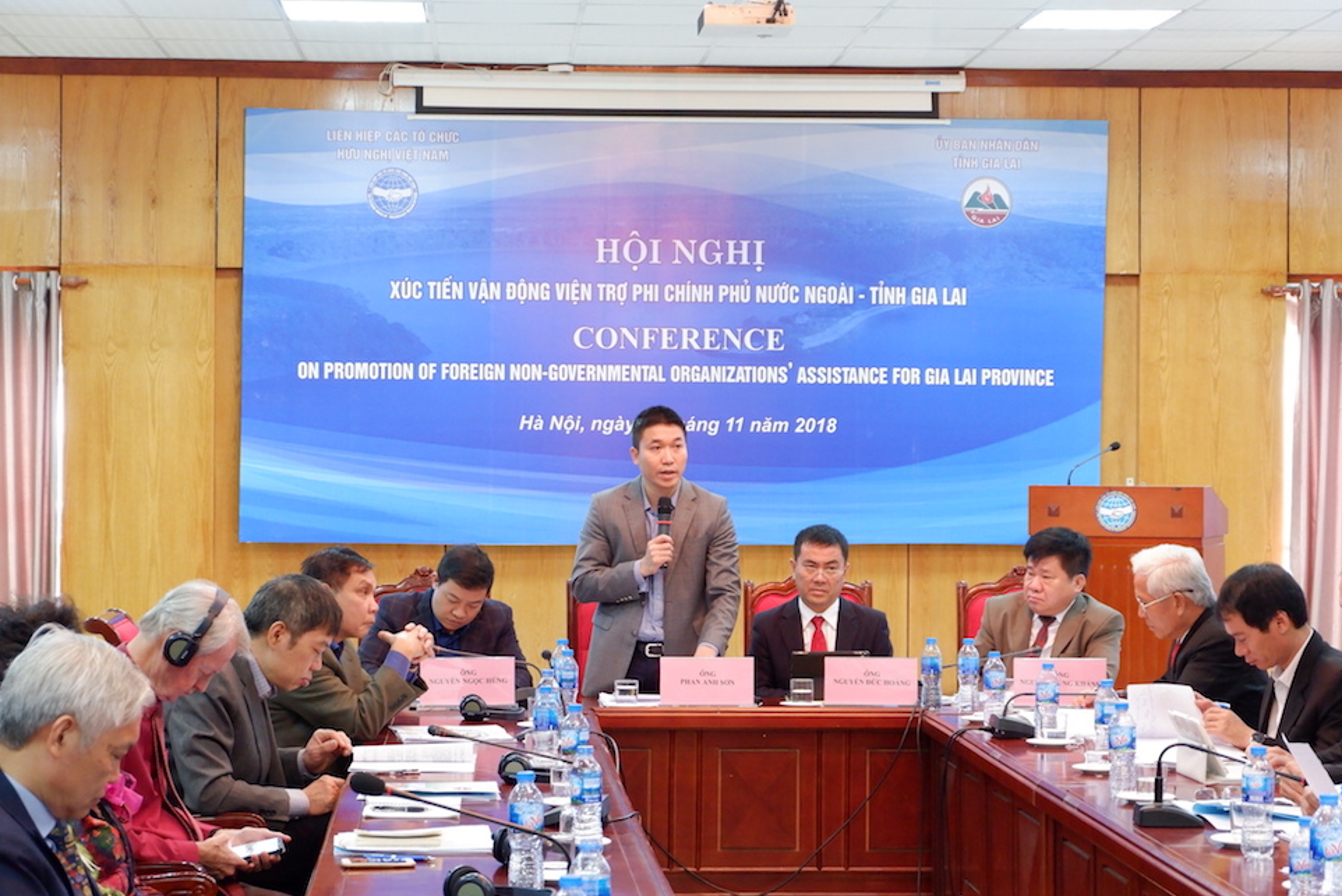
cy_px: 444
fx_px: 2908
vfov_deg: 17.5
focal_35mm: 78
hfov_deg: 26.0
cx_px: 668
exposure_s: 1/15
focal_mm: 50
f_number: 5.6
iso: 3200
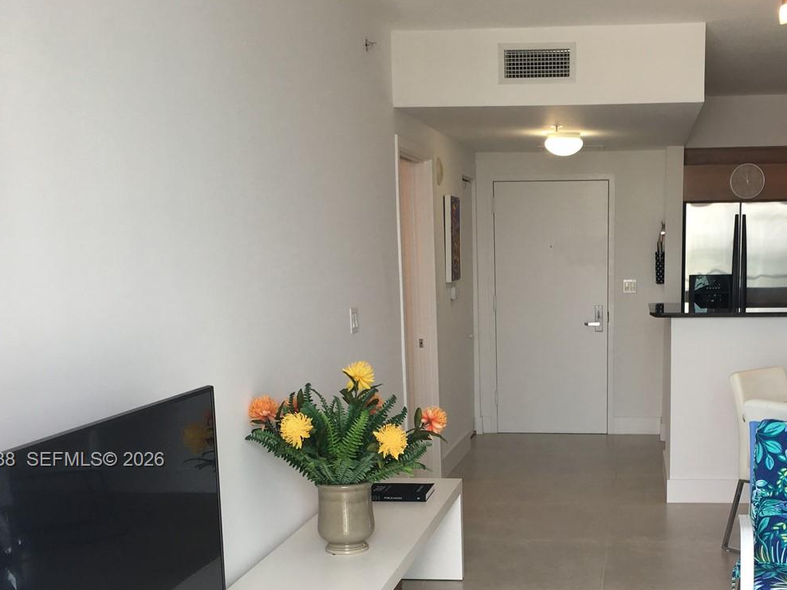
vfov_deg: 30.2
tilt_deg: -11.3
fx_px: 1068
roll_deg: -0.8
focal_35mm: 47
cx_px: 554
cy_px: 461
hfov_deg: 39.7
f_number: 2.2
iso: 32
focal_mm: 4.15
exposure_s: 1/60
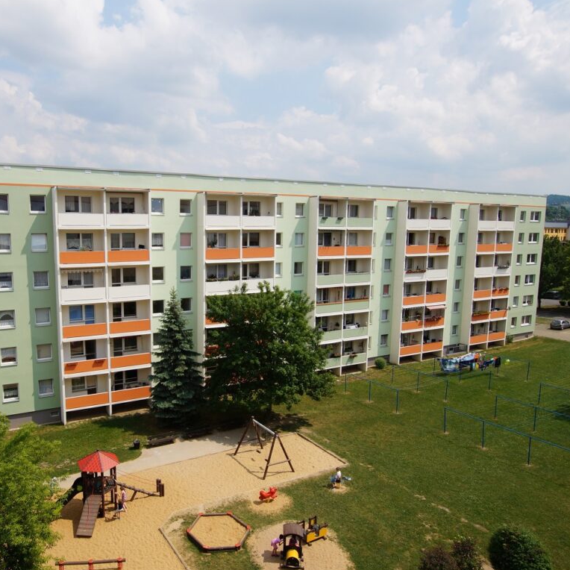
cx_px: 217
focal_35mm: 24
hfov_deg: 64.2
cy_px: 292
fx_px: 447
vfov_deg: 65.0
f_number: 10
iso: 100
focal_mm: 12
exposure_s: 1/160
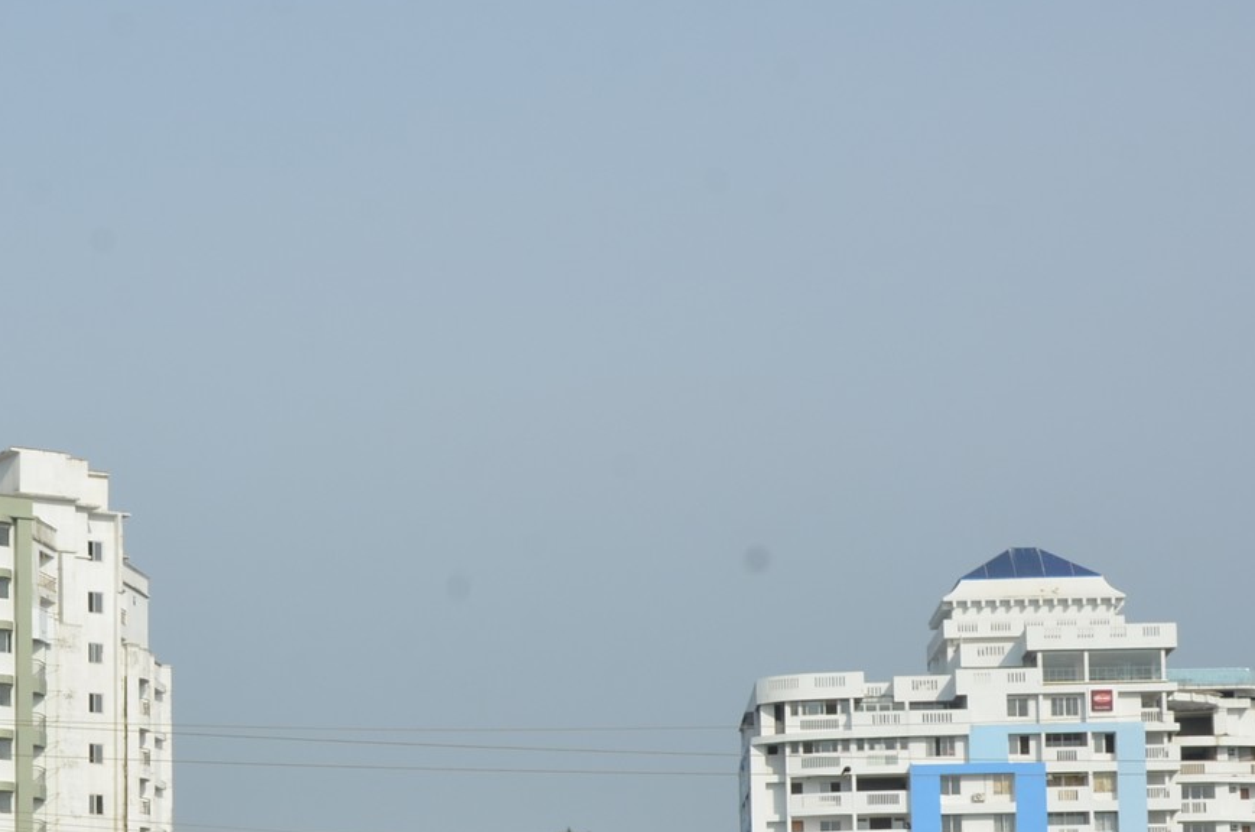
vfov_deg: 12.7
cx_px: 222
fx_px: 3688
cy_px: 878
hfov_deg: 19.1
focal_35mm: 106
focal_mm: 32
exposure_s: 1/200
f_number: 14
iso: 200
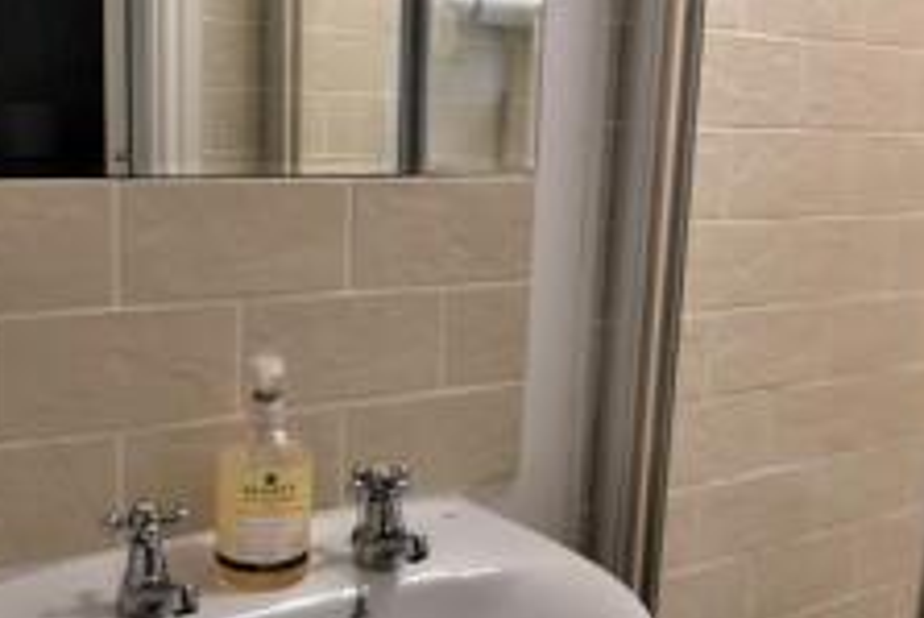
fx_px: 1130
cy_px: 297
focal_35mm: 44
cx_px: 532
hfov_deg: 44.3
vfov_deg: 30.6
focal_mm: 10
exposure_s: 1/60
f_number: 4
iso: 280
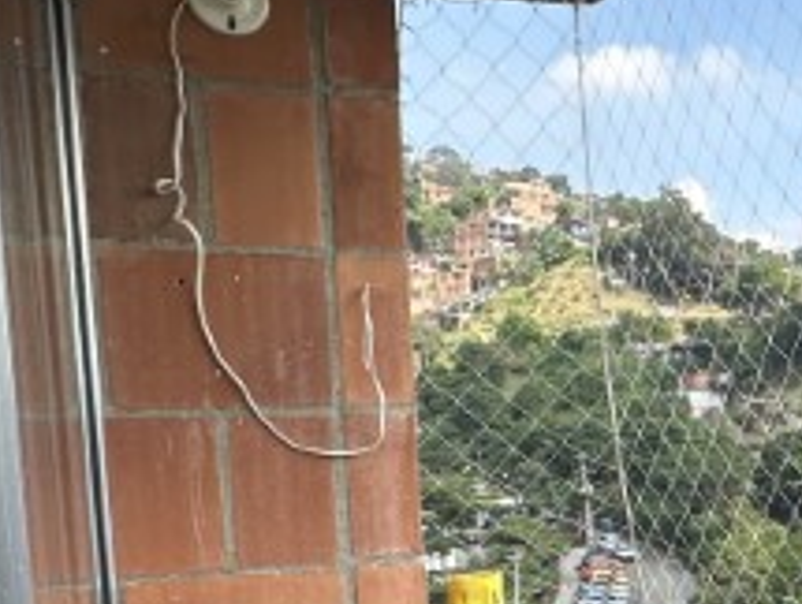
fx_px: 1207
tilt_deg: -5.0
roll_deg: +0.4
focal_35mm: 52
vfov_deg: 27.2
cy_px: 529
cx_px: 843
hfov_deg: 33.0
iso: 50
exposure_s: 1/1350
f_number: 2.2
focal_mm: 2.22
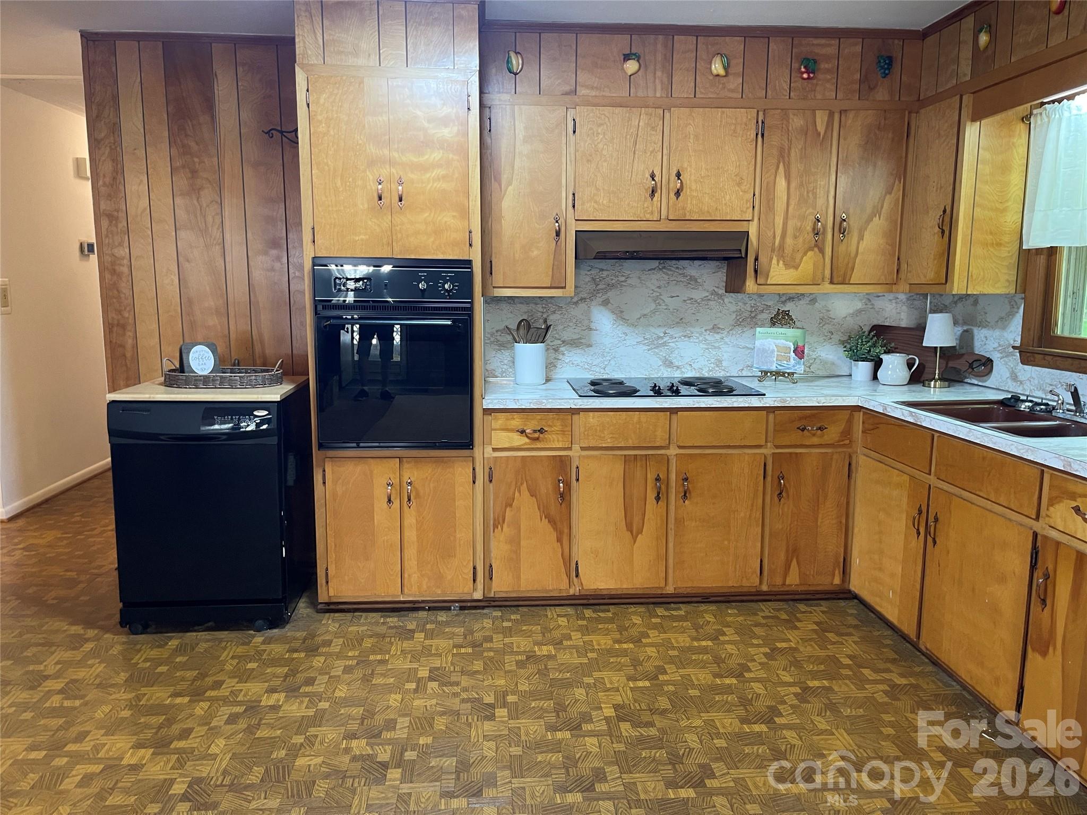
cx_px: 544
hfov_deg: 67.3
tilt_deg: -9.7
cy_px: 408
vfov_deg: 53.1
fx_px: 816
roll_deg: -0.4
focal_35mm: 26
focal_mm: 5.1
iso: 200
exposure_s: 1/60
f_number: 1.6
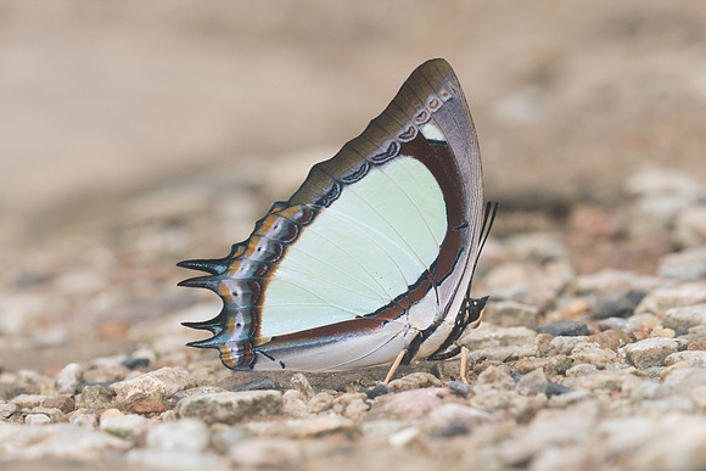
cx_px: 377
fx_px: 5660
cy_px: 293
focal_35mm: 289
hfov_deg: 7.1
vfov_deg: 4.8
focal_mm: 150
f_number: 8
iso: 800
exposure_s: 1/250
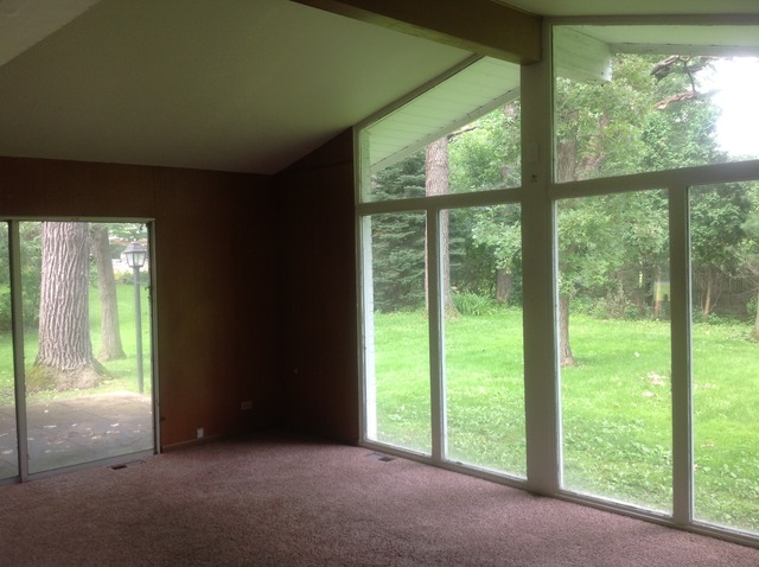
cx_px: 380
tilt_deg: -1.1
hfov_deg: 52.7
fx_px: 766
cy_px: 284
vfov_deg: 40.6
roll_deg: +1.7
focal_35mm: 35
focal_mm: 4.28
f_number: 2.4
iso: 50
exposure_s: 1/30
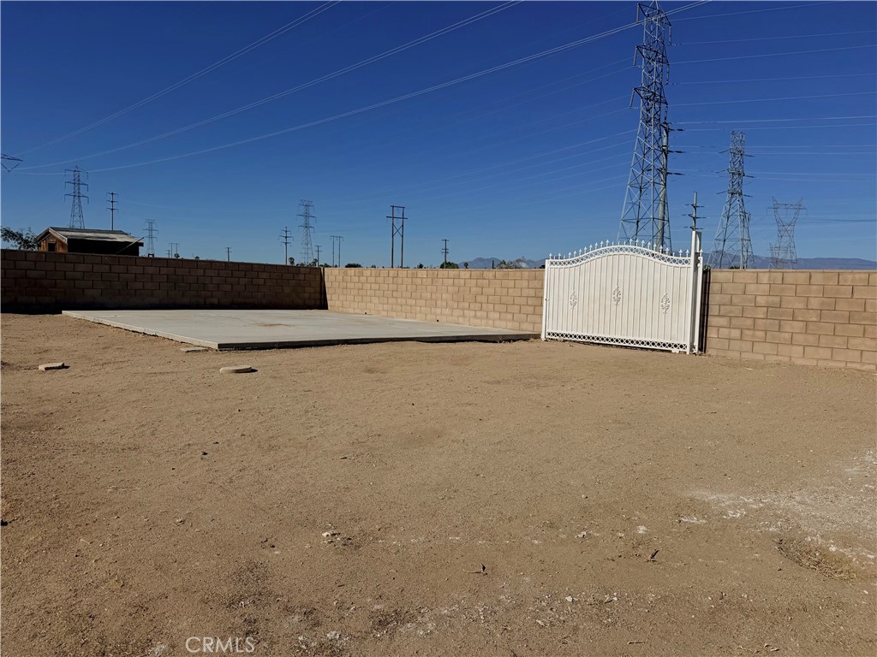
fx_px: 608
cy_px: 328
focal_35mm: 24
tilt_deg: -3.0
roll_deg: -1.9
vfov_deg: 56.8
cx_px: 438
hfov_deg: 71.6
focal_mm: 6.76
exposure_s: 1/32258
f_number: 1.78
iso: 100
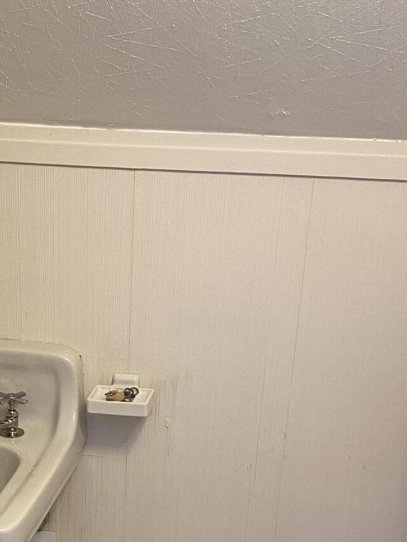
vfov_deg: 30.6
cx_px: 100
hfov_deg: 23.8
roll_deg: -0.8
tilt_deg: -23.3
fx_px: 956
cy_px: 462
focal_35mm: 61
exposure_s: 1/60
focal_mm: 4.25
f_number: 1.8
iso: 125
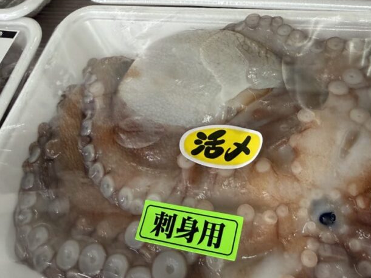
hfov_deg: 44.5
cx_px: 227
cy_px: 88
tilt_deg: -50.9
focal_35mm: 42
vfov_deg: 34.0
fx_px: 450
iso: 250
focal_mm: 2.22
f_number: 2.2
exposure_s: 1/120
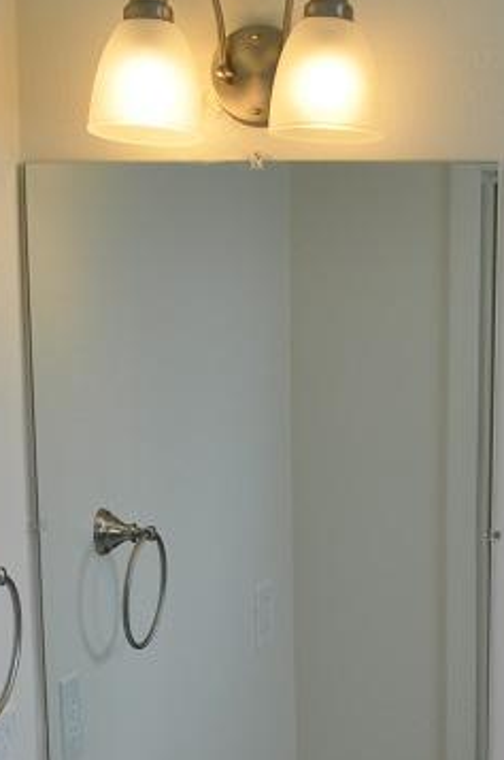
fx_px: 1706
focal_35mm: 81
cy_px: 835
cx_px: 523
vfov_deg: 23.5
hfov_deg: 16.4
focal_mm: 18
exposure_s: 1/125
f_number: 5.6
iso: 220
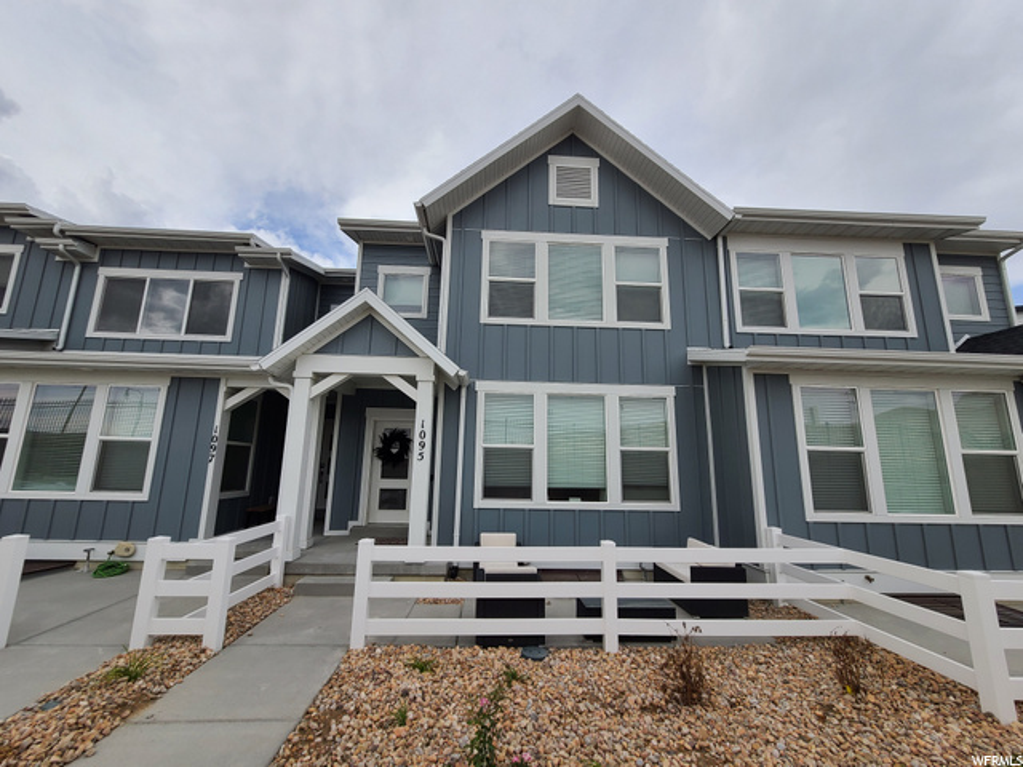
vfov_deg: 89.9
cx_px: 512
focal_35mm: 13
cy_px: 384
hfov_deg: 106.2
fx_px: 384
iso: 64
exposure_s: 1/1289
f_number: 2.2
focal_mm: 2.2
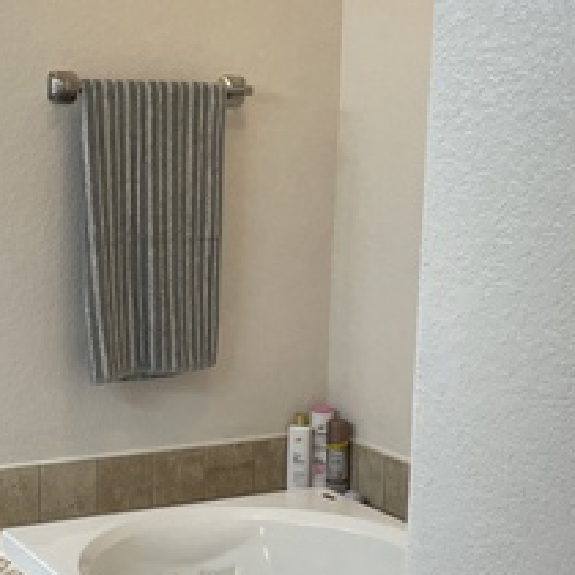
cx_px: 148
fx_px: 1316
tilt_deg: -13.2
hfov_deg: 24.4
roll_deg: +0.6
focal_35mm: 70
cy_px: 438
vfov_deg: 24.4
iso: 80
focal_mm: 4.2
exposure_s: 1/120
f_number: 1.6
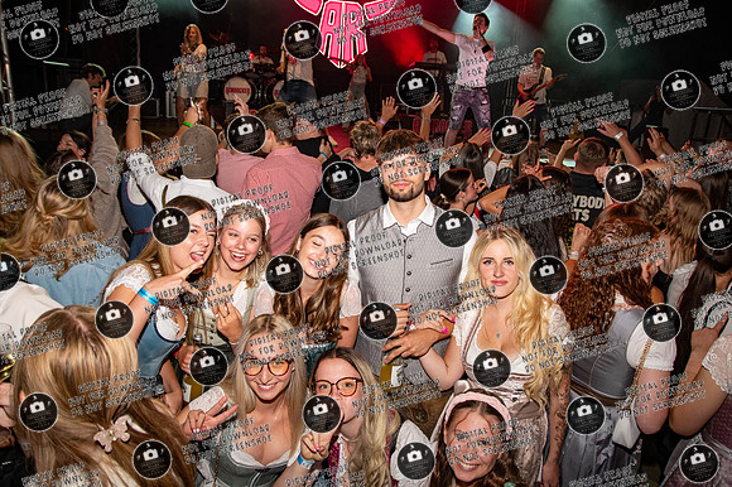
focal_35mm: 25
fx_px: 508
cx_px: 366
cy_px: 244
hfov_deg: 71.5
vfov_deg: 51.2
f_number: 3.5
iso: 800
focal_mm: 17
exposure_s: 1/640
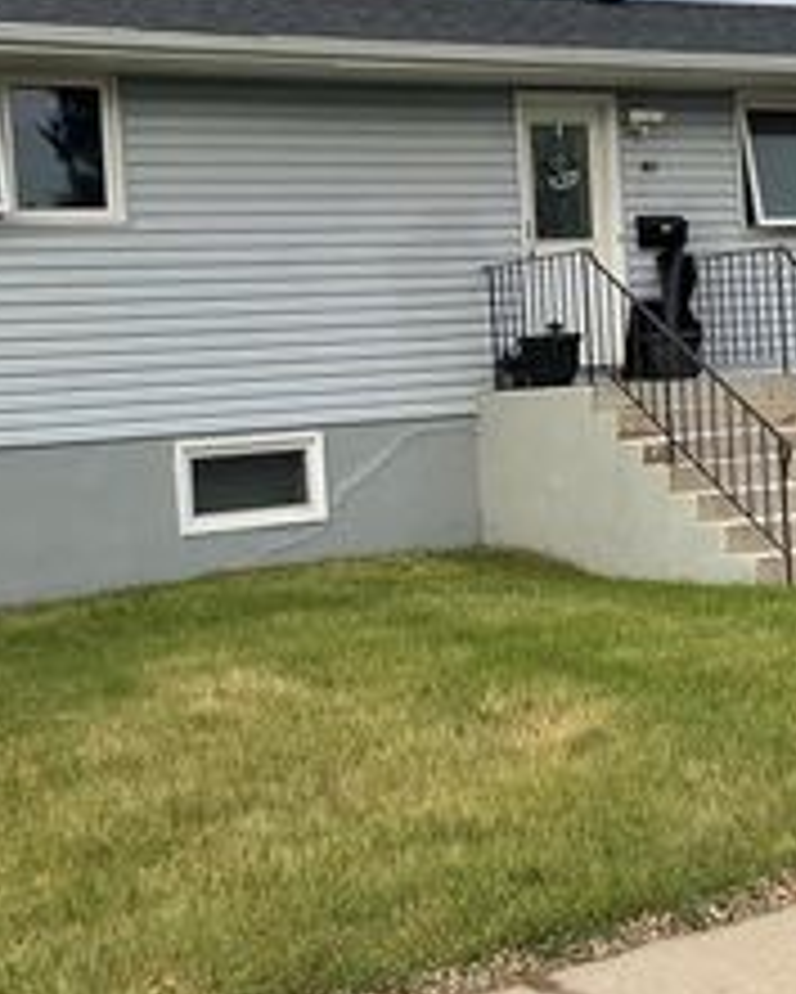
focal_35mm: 64
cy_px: 416
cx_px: 369
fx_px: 1883
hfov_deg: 23.9
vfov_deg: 29.5
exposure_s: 1/318
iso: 16
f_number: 1.8
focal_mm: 3
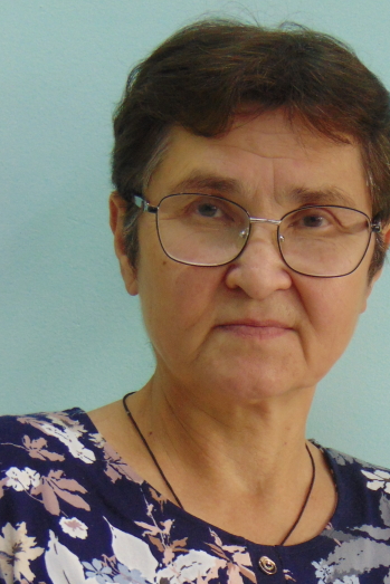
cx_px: 219
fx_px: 1835
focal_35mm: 113
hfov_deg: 12.1
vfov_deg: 18.0
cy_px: 392
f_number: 3.7
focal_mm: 12.8
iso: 200
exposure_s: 1/30
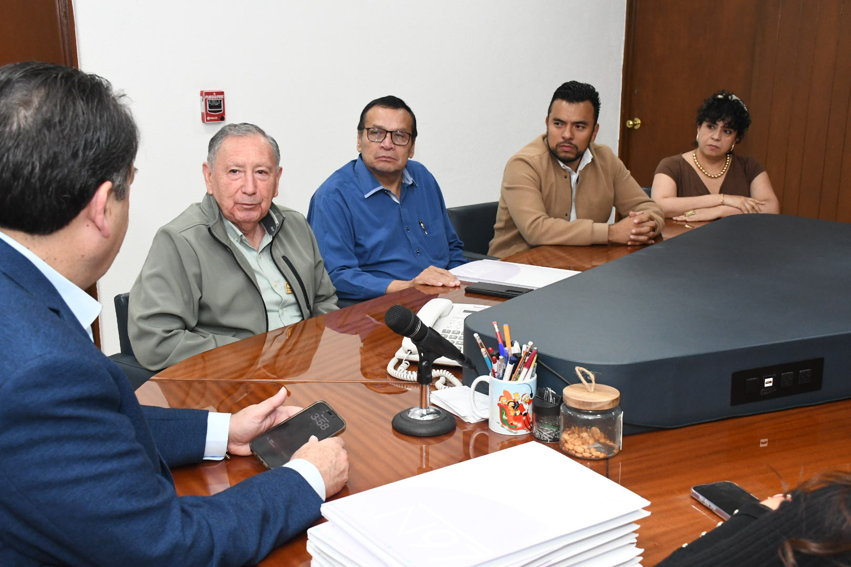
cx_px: 426
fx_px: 945
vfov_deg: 33.4
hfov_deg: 48.5
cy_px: 284
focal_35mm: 40
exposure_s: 1/125
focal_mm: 27
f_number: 7.1
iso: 4000
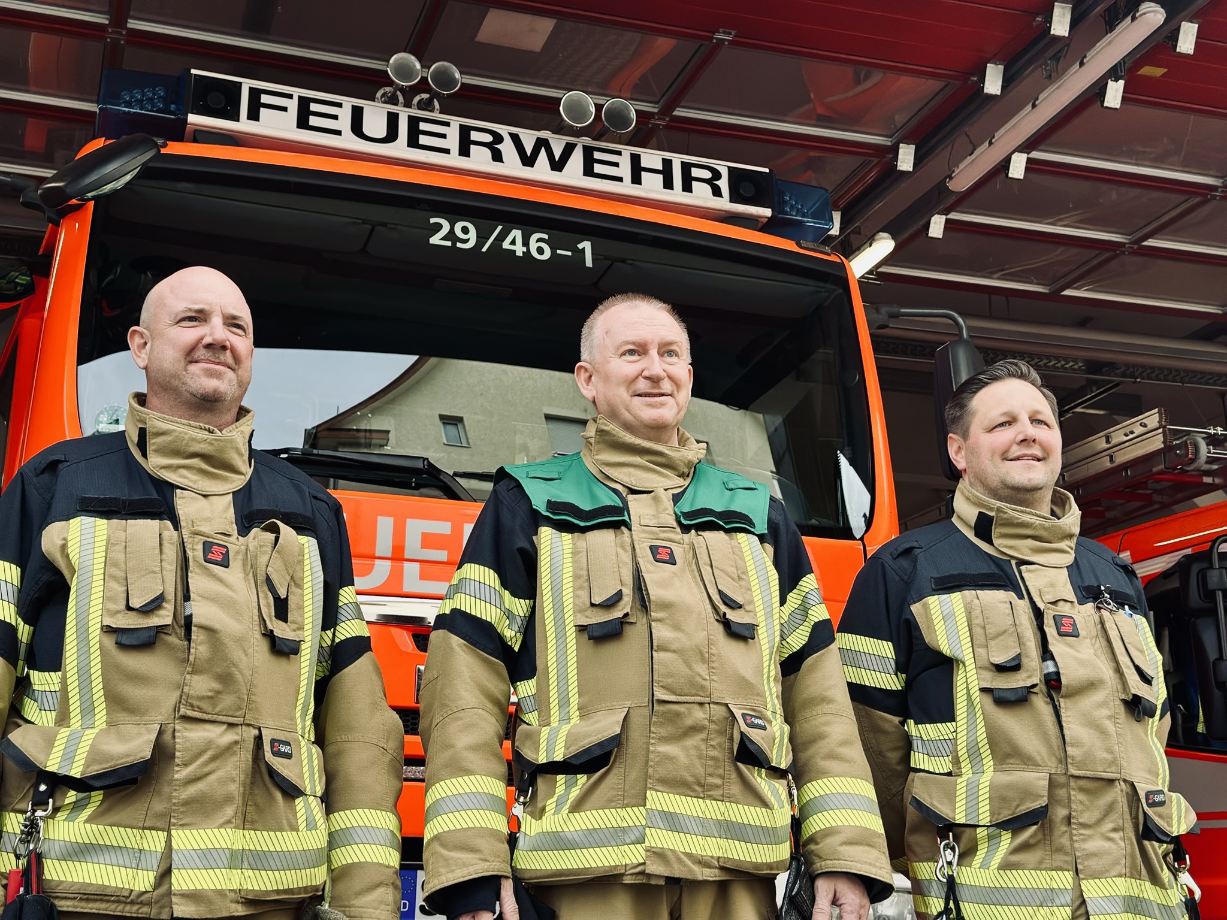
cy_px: 460
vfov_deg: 30.3
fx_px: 1701
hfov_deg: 39.7
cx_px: 614
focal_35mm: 48
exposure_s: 1/409
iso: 80
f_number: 1.78
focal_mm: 6.86
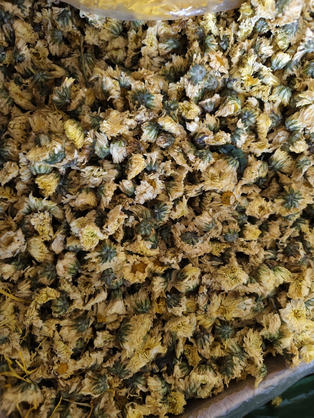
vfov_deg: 73.9
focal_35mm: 23
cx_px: 157
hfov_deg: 58.9
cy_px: 209
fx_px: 278
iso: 516
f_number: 1.88
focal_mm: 5.56
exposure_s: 1/50
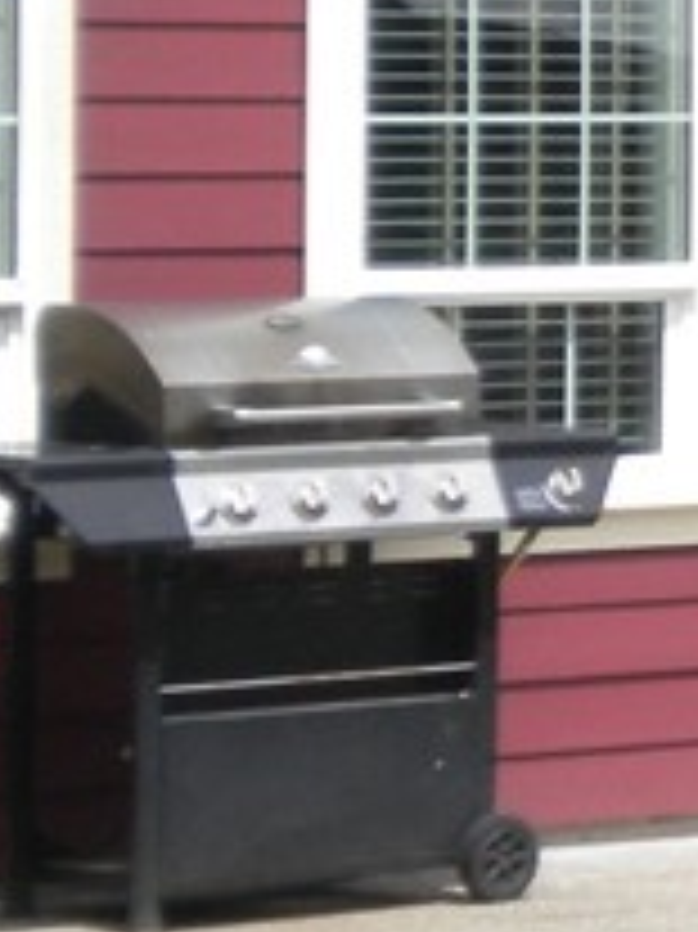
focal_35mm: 257
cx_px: 1747
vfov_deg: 7.7
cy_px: 14
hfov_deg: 5.6
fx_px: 6917
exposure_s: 1/916
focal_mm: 9.3
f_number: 5.6
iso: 80
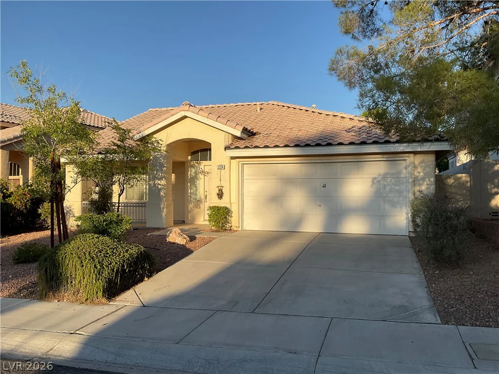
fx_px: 418
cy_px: 187
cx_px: 250
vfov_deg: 48.2
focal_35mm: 29
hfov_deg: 61.7
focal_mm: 3
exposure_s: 1/1377
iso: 16
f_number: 1.8
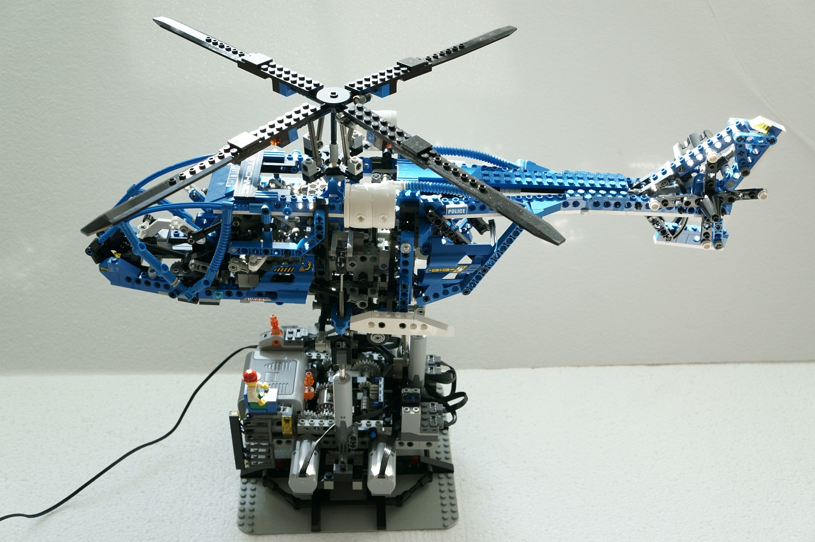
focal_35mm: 45
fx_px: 1018
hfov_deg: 43.6
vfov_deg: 29.8
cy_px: 271
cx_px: 408
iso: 400
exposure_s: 1/125
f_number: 5.6
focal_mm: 30
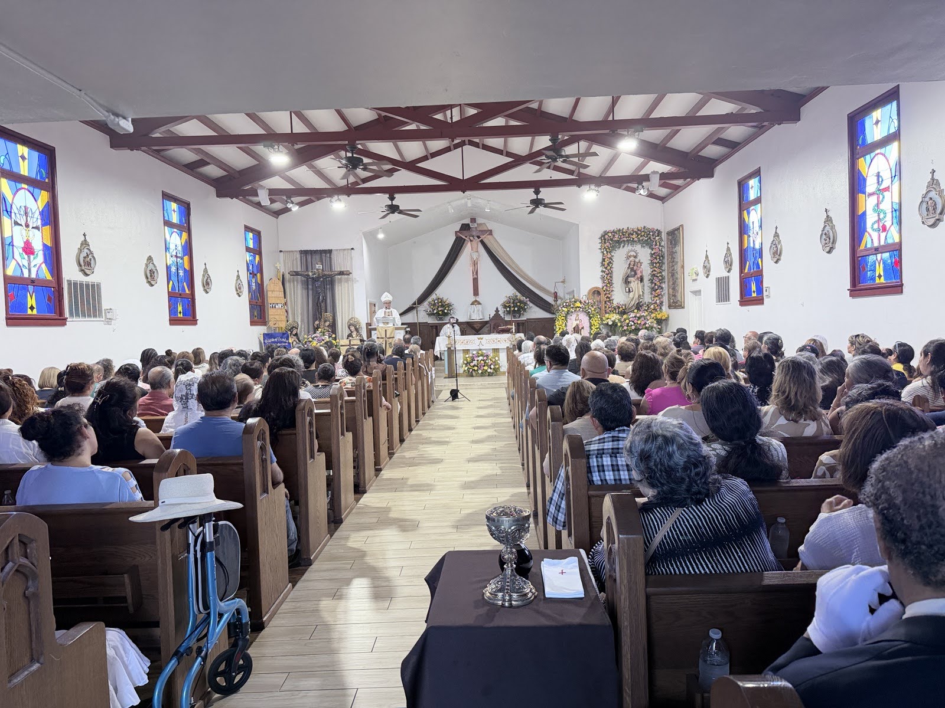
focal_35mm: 24
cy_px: 354
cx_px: 472
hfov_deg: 71.6
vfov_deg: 56.8
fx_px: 655
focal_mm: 6.76
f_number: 1.78
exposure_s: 1/120
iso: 200
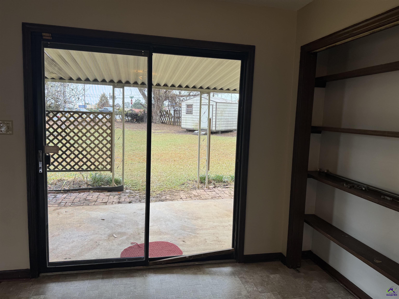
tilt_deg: -6.7
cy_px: 150
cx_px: 200
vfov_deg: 56.8
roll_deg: -1.8
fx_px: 277
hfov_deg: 71.6
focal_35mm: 24
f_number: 1.78
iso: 50
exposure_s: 1/126
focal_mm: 6.76
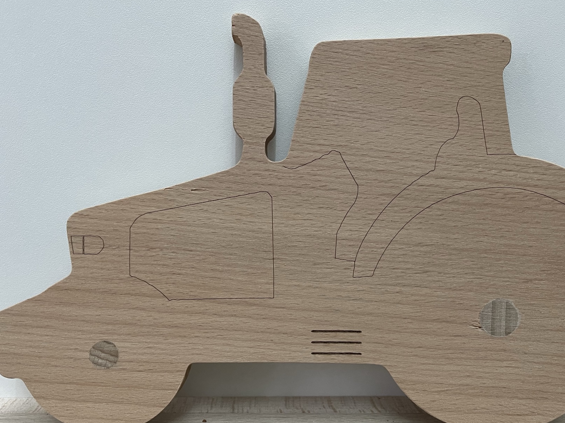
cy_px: 247
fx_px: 539
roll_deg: +0.0
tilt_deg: -11.7
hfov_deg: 55.3
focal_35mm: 33
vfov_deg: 42.8
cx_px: 308
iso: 125
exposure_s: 1/50
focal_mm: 4.2
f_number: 1.6
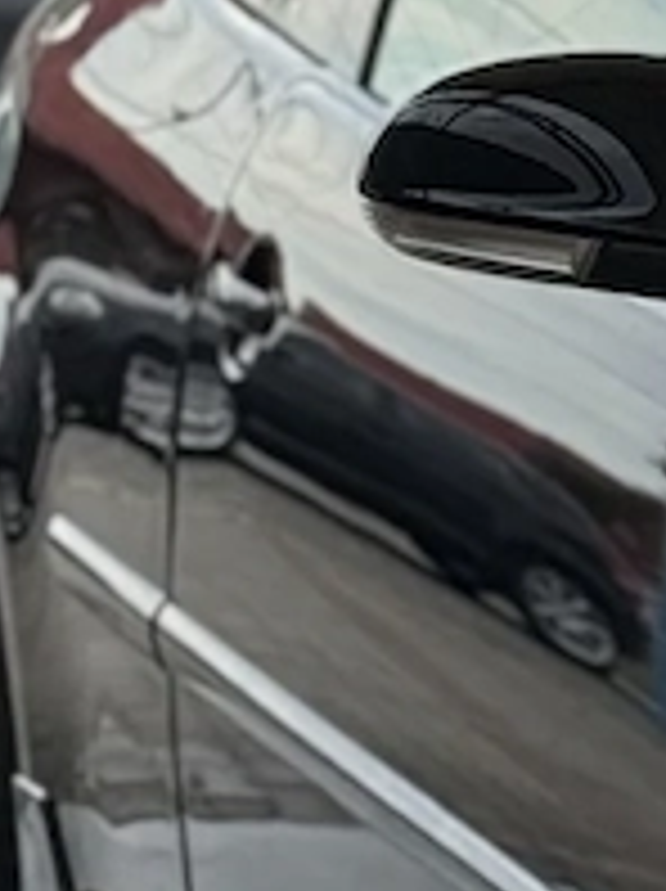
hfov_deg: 4.4
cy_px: 261
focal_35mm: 324
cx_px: 2034
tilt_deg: -2.1
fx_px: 8330
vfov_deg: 6.1
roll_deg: -3.2
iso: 80
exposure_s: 1/2342
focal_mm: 6.76
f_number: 1.78
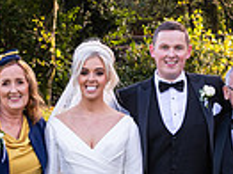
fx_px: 1143
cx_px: 149
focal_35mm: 170
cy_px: 127
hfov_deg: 11.6
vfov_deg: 8.7
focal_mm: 40
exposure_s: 1/160
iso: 500
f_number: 6.3
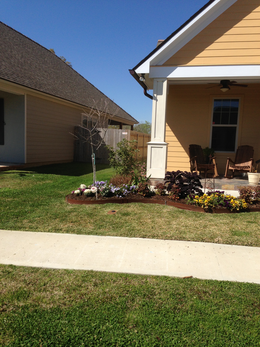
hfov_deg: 42.9
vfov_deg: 55.4
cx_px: 130
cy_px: 174
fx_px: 330
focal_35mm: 33
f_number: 2.4
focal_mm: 4.13
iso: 50
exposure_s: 1/2169
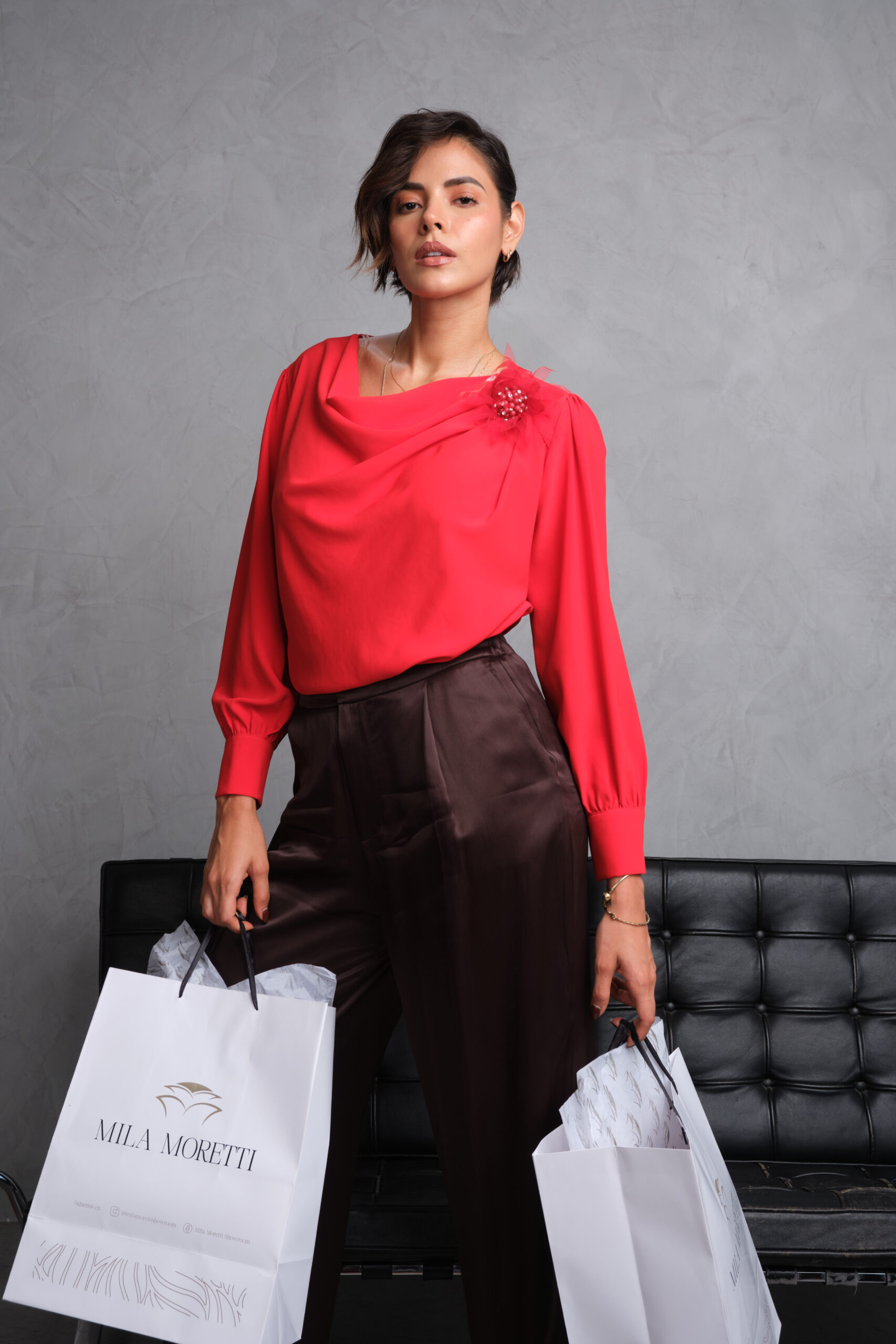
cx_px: 448
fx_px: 1606
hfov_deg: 31.2
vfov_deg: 45.4
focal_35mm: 43
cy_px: 672
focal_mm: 28.7
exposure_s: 1/125
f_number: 7.1
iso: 125
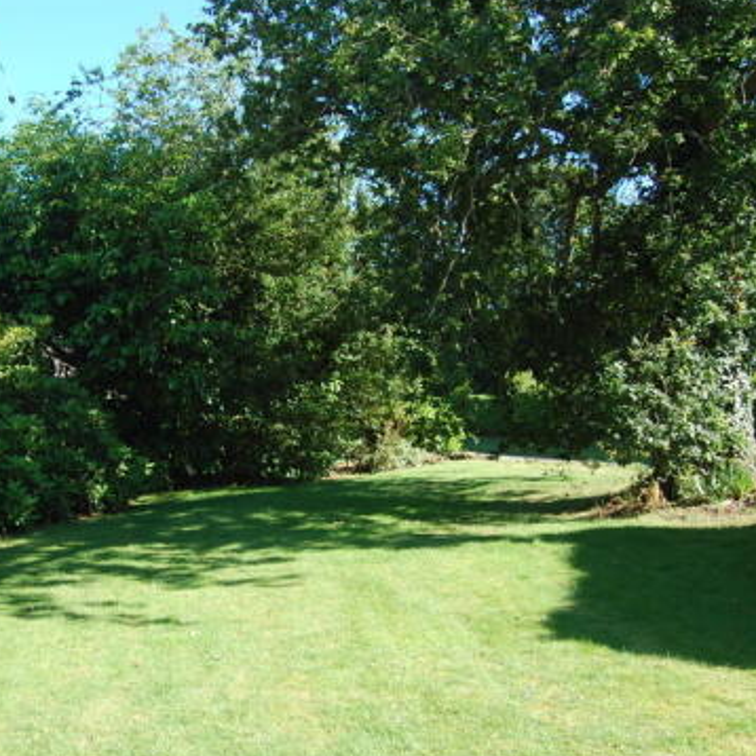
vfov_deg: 40.0
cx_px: 186
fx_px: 1038
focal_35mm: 42
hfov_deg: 38.9
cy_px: 382
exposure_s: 1/160
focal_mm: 18
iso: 200
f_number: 6.3
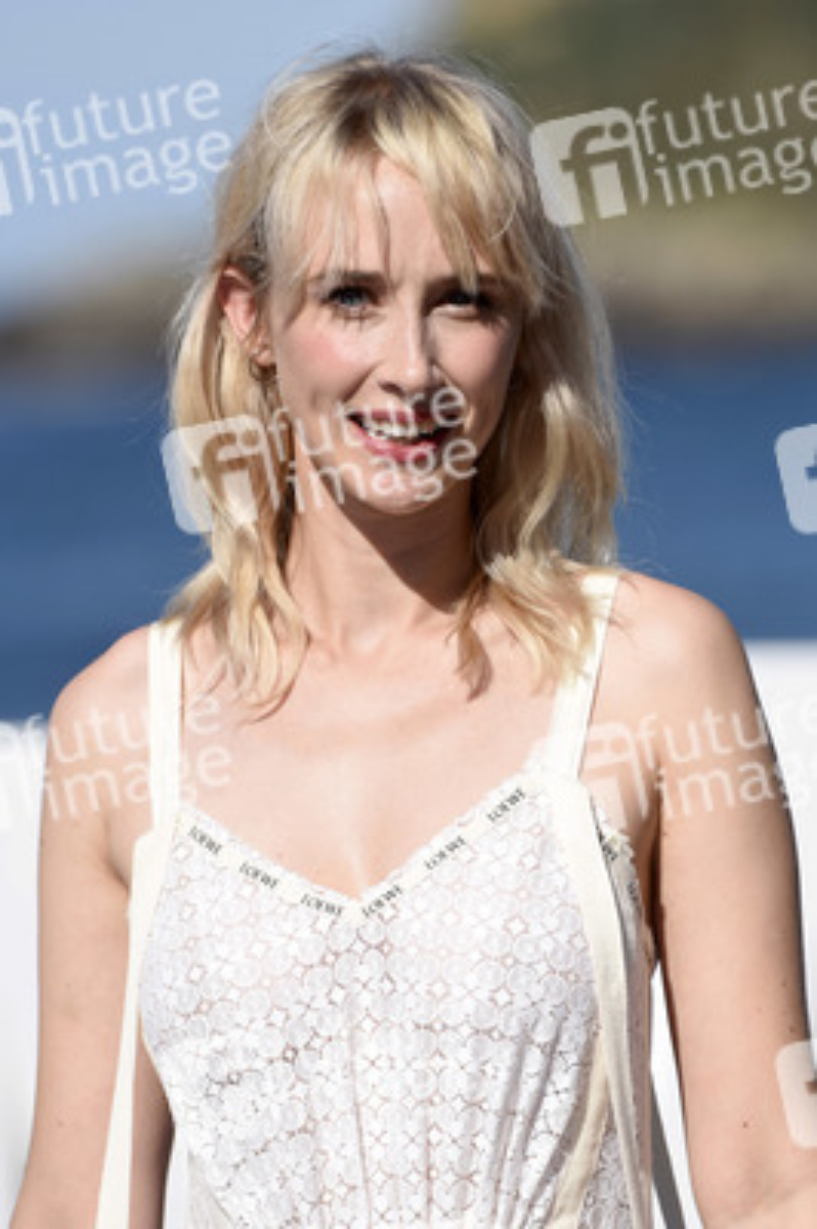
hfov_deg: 4.6
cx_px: 408
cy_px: 614
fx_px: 10229
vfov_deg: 6.9
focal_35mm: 300
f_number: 4
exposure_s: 1/4000
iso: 200
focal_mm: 200
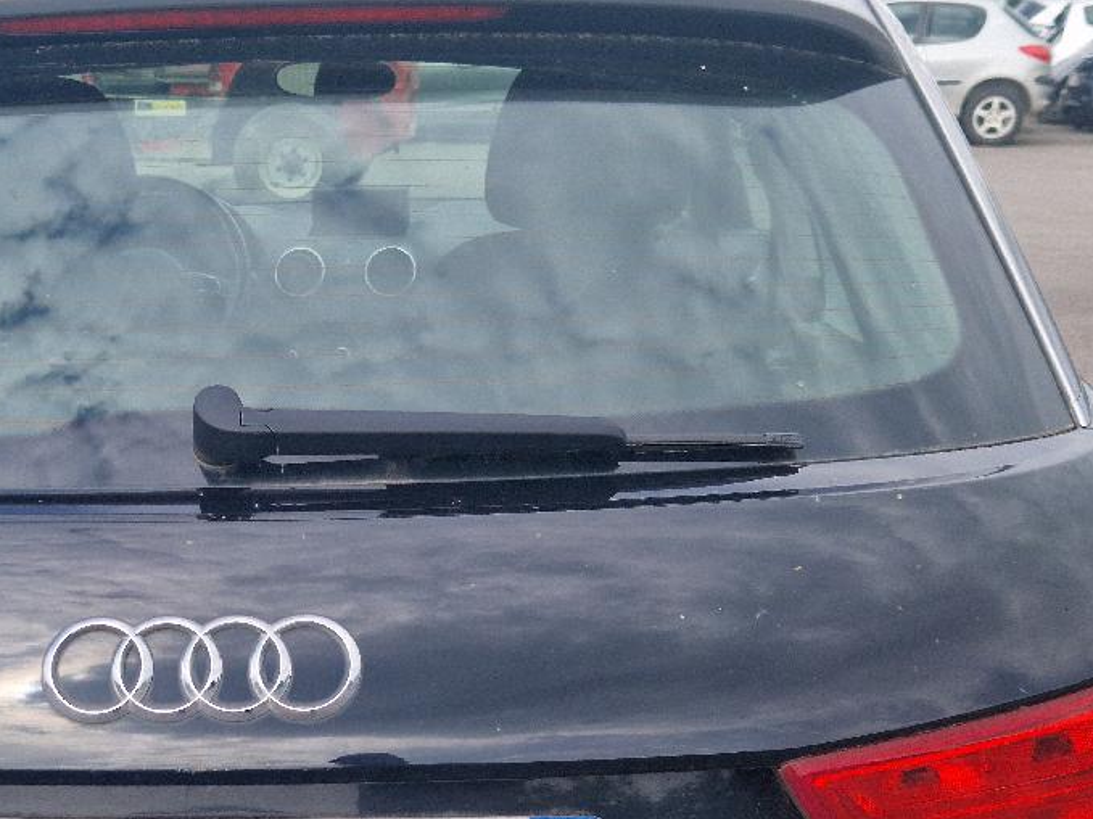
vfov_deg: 23.4
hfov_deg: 31.1
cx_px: 277
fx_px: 1926
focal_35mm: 61
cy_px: 724
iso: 50
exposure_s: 1/769
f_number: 1.8
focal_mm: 5.4
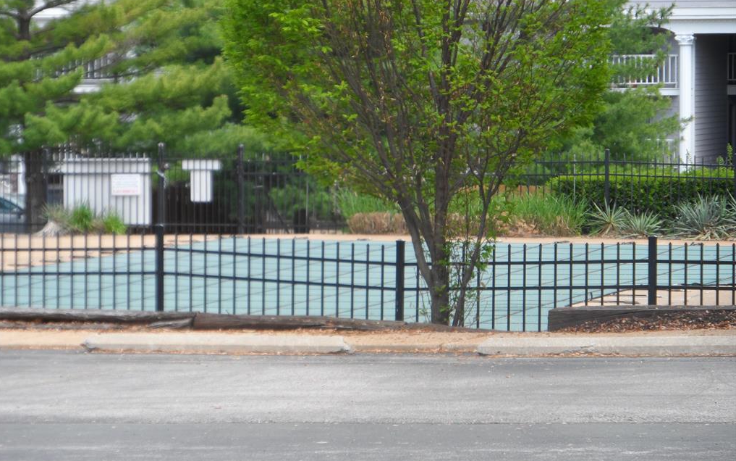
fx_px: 3812
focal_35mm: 190
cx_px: 367
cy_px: 204
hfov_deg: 11.0
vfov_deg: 6.9
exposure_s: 1/180
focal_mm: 28.9
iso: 80
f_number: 4.5
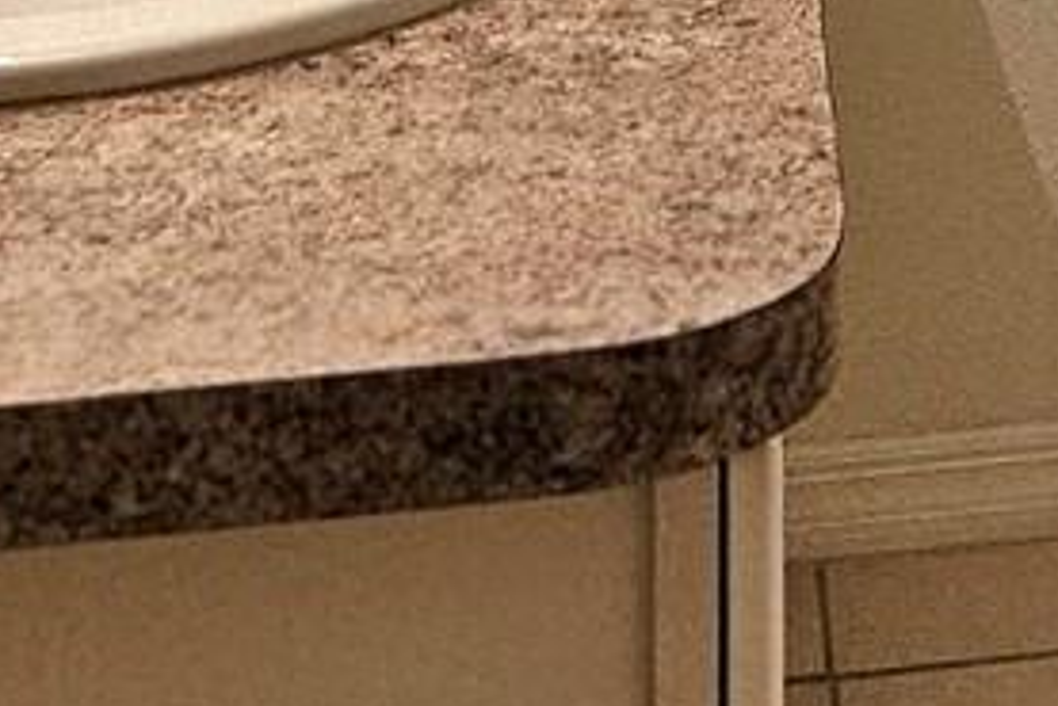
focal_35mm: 138
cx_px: 1486
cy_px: -1378
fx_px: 4058
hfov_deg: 14.1
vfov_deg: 8.4
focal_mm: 5.4
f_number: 1.8
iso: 320
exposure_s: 1/120
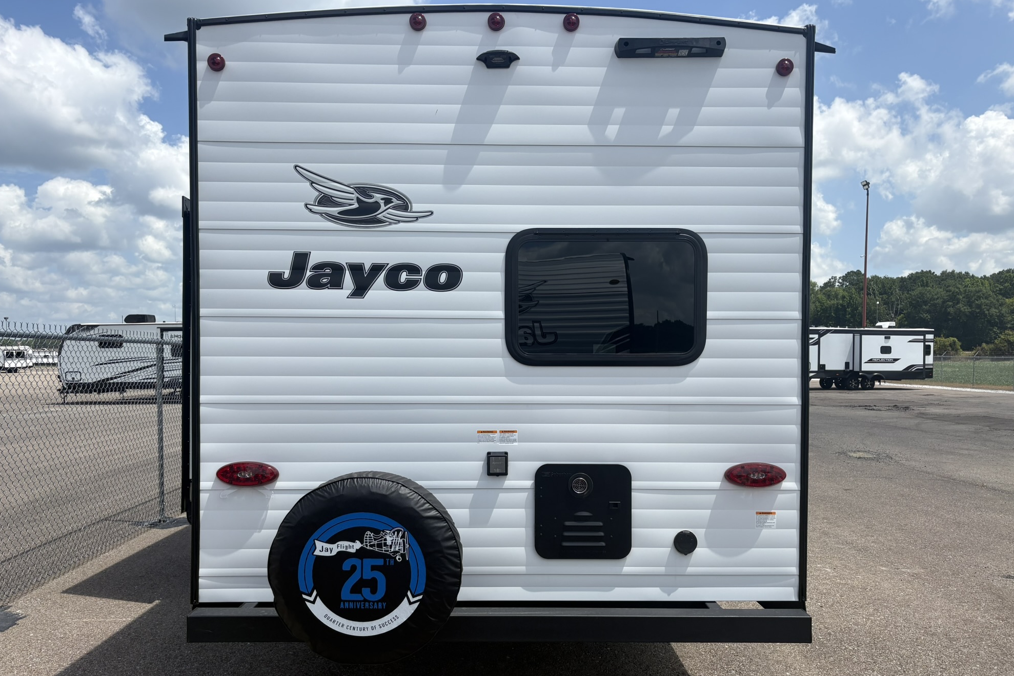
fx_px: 789
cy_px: 384
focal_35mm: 28
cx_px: 512
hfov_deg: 65.5
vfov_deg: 46.3
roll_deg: +1.0
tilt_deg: -2.5
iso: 50
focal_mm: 5.96
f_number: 1.6
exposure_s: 1/4608
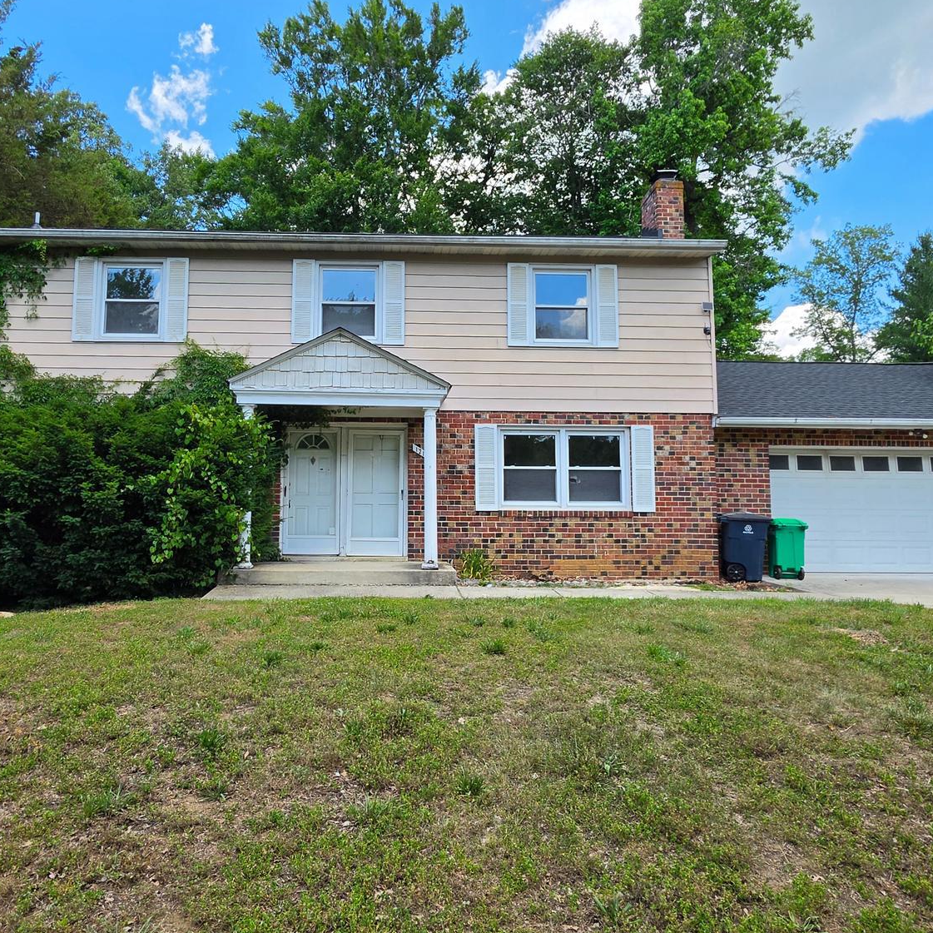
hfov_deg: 71.8
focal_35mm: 21
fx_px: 640
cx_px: 403
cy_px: 455
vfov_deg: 72.1
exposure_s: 1/873
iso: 32
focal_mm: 2.2
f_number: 1.9
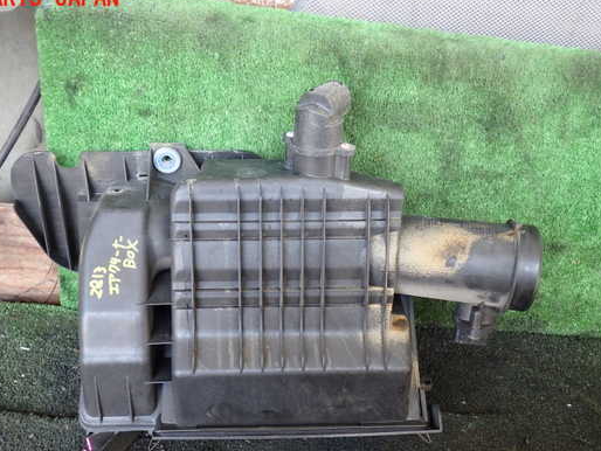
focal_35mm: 35
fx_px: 608
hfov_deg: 52.4
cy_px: 247
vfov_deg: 40.7
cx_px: 257
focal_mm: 5.4
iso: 200
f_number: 2.3
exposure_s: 1/40
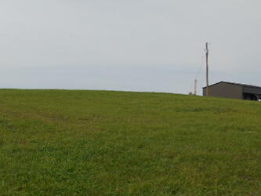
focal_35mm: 48
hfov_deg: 37.3
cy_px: 118
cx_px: 31
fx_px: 362
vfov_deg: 30.2
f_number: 3.1
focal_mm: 4.5
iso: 125
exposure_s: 1/1250
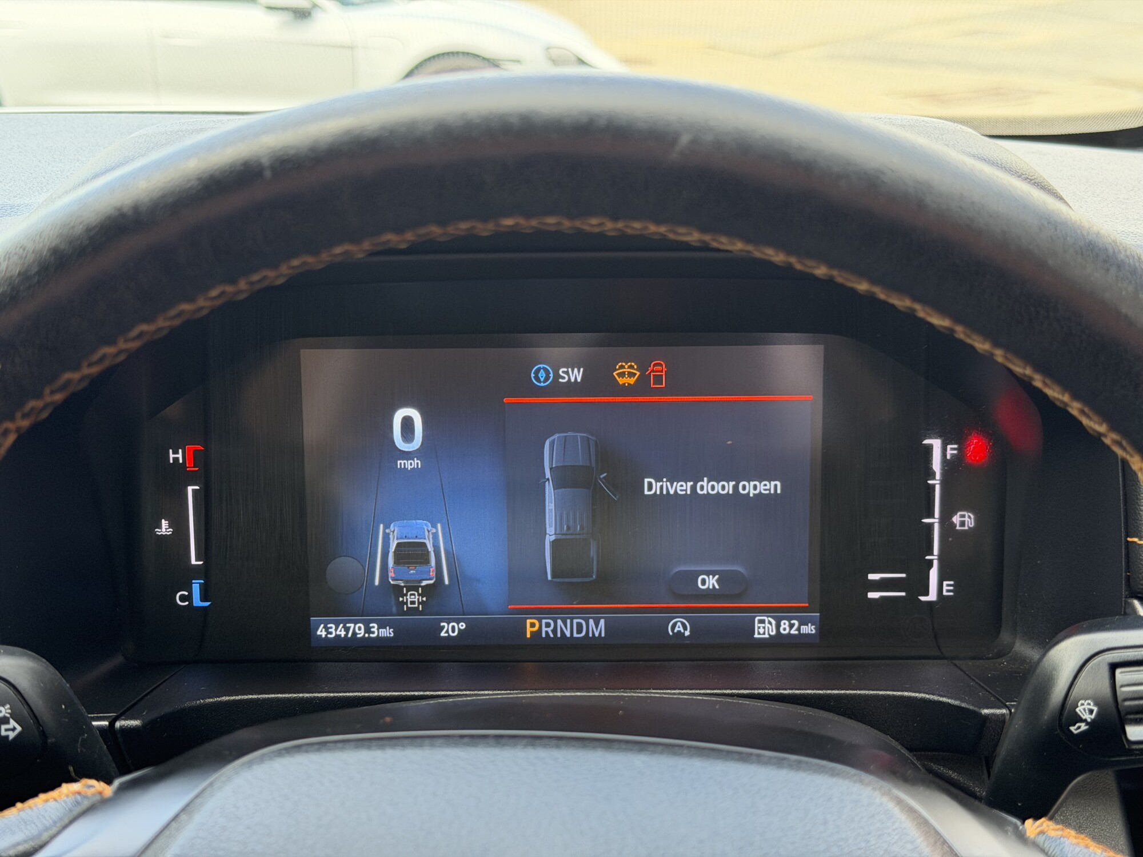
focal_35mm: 48
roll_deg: +1.2
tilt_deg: -18.2
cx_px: 572
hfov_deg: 39.7
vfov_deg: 30.3
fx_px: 1585
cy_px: 428
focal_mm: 6.76
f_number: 1.78
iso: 160
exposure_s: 1/146
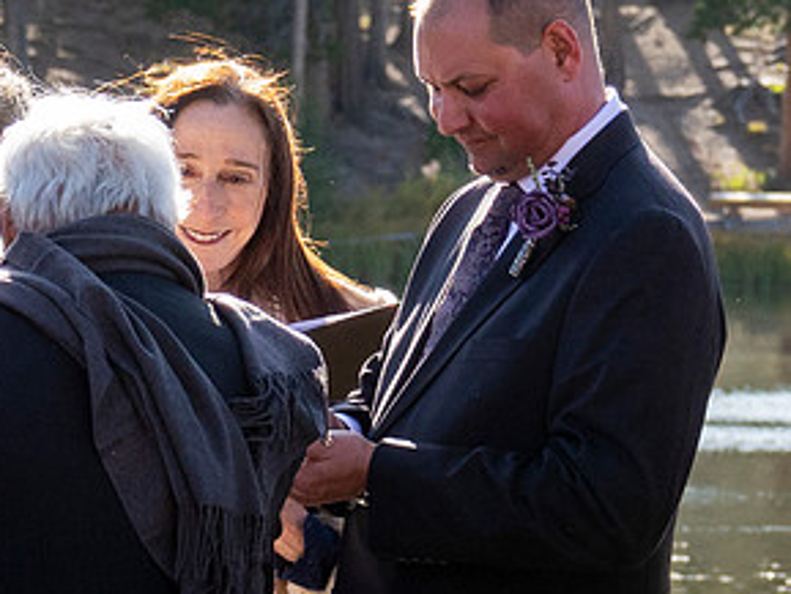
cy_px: 390
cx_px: 164
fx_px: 4892
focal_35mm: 214
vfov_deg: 6.9
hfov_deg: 9.2
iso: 200
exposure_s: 1/400
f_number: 4
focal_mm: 40.73
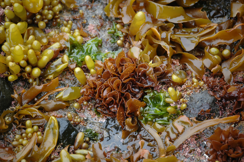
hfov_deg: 13.7
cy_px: 81
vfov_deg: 9.1
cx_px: 122
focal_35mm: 150
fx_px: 1016
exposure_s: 1/160
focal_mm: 100
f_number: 4.8
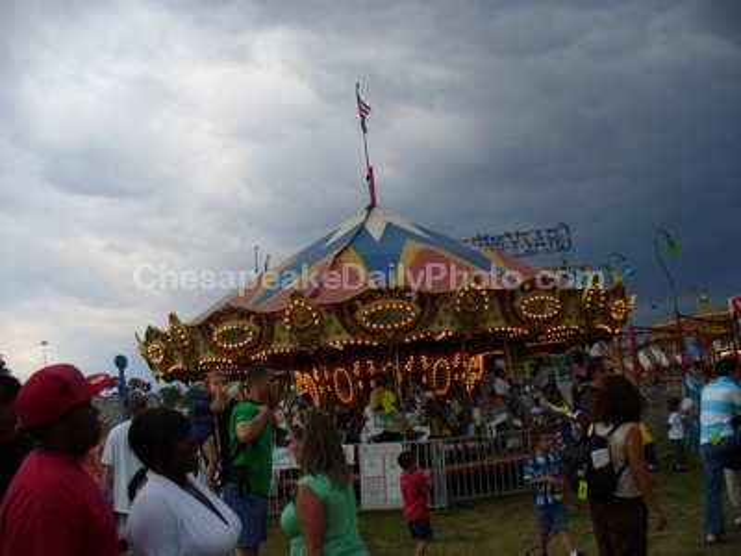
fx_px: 792
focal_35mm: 37
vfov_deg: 38.7
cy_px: 278
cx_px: 370
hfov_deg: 50.1
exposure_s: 1/400
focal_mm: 6.1
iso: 80
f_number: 2.8
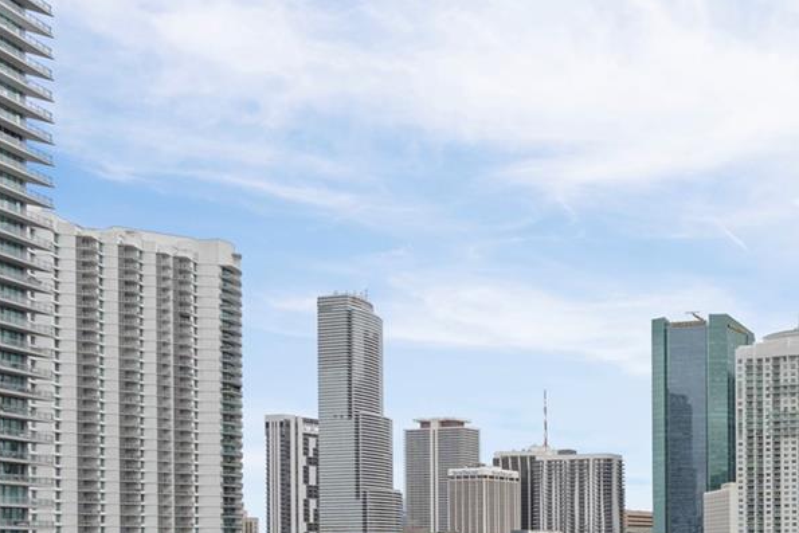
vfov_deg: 28.9
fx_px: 955
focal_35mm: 43
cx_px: 972
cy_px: 554
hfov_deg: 35.2
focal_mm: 16
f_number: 9
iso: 100
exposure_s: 1/250
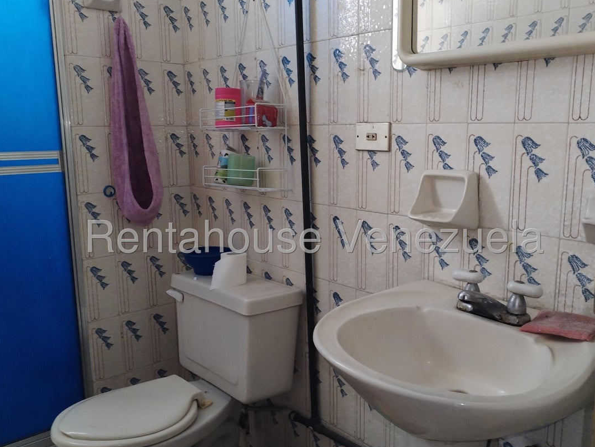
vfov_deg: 38.7
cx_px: 316
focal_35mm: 37
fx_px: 636
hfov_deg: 50.1
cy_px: 237
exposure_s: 1/24
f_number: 1.8
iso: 1427
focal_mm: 4.75
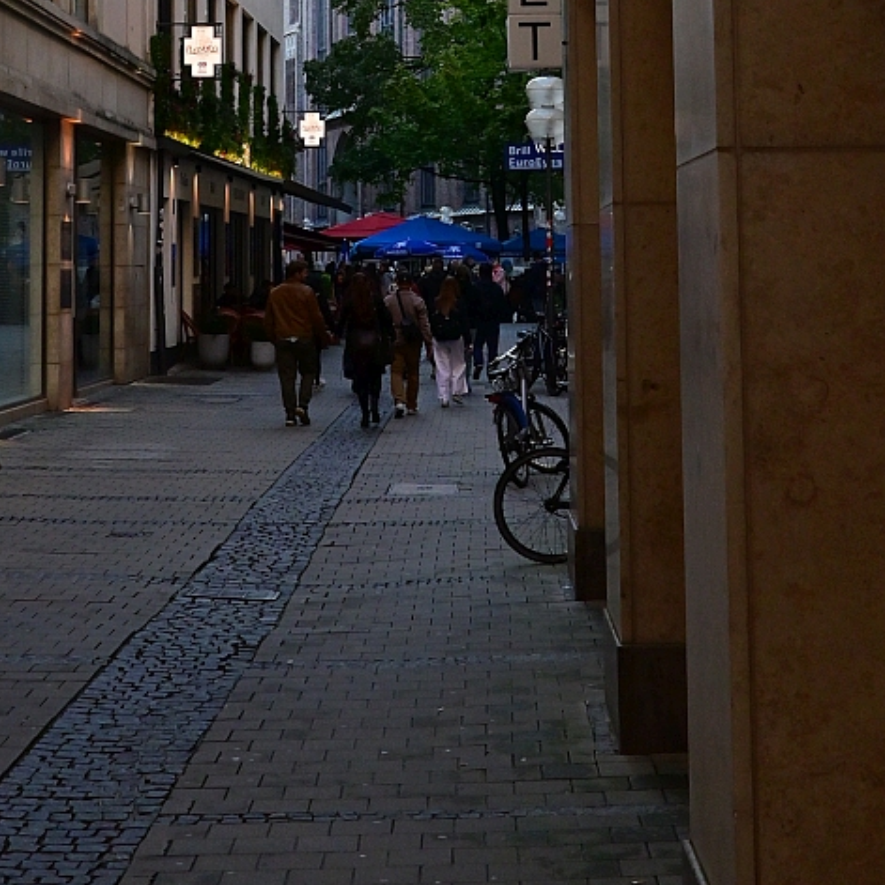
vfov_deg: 21.4
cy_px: -17
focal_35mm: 78
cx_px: 391
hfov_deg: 22.2
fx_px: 2256
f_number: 10
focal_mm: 24
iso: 800
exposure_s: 1/250
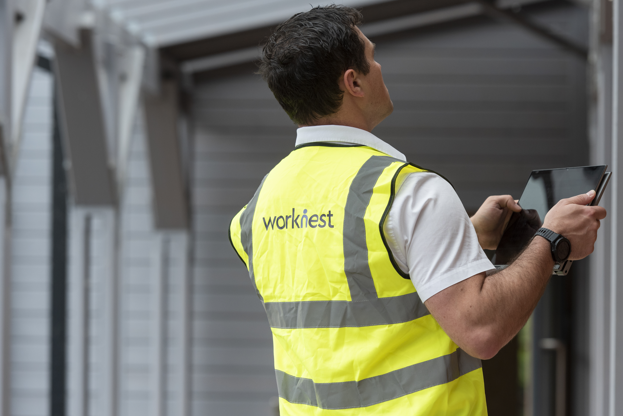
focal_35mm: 175
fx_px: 3028
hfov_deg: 11.7
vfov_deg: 7.8
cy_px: 186
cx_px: 341
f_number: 4.5
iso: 320
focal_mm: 140
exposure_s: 1/500
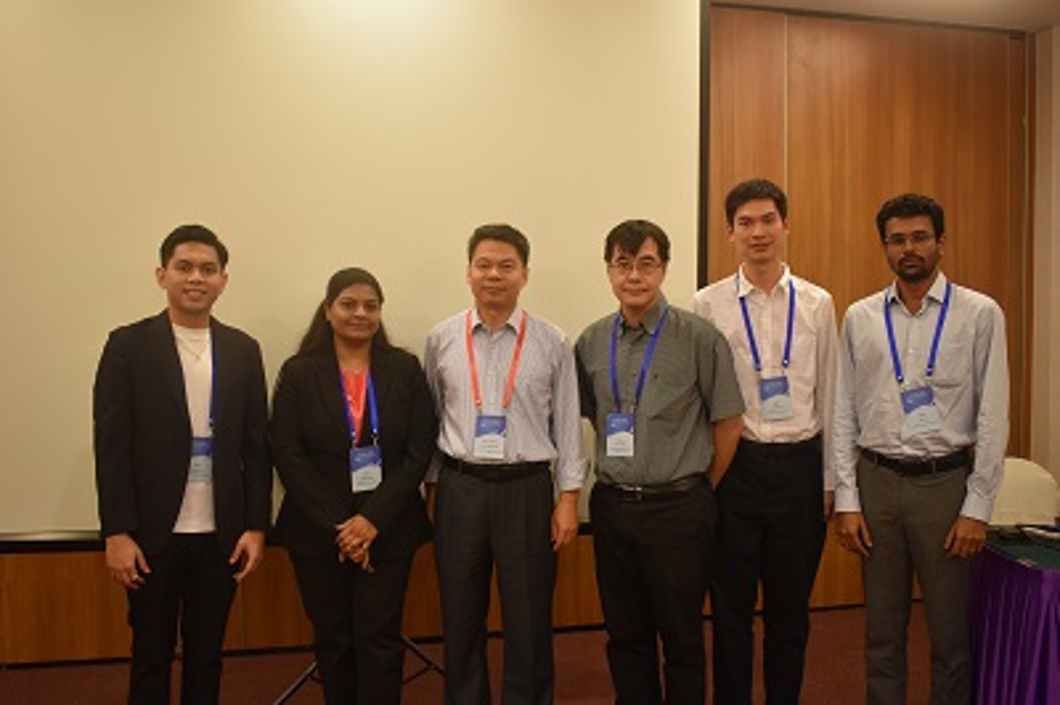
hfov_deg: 55.1
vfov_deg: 38.3
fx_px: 1015
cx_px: 530
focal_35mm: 34
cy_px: 352
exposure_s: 1/30
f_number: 4
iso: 640
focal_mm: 23
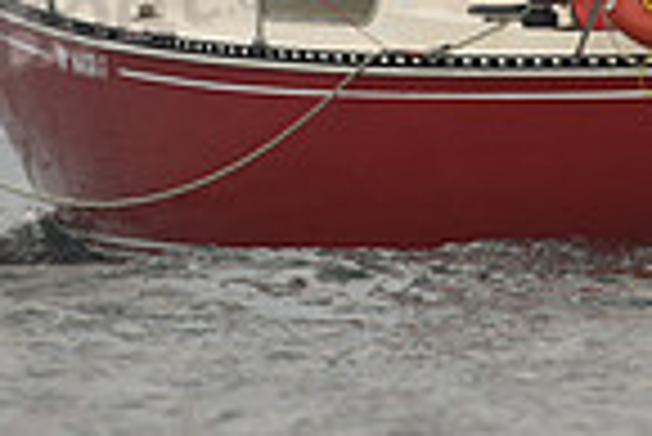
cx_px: 571
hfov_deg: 1.3
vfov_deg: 0.9
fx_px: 28952
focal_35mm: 1597
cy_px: -258
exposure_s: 1/800
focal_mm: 400
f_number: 4.5
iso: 250
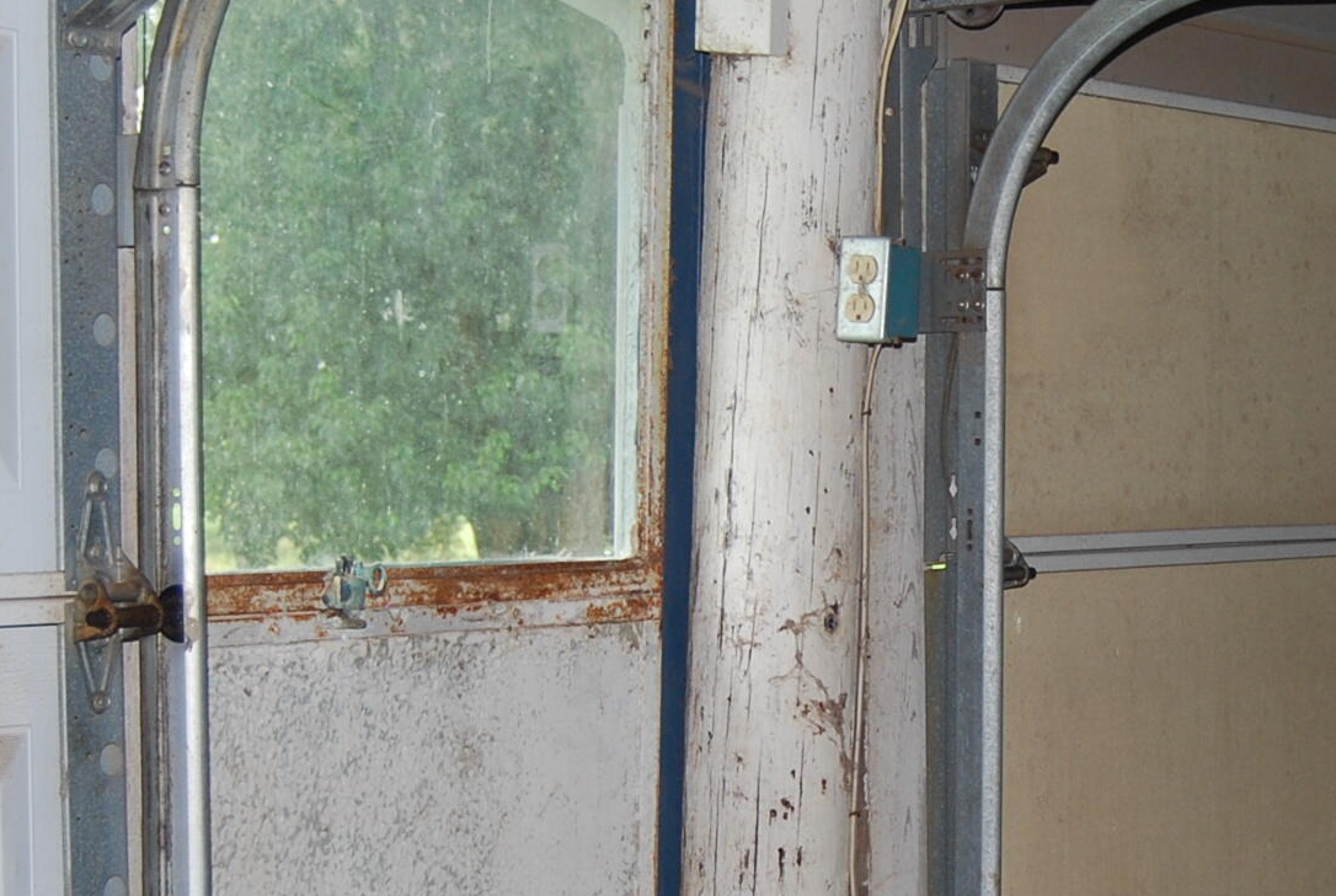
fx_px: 3867
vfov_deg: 13.2
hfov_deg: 19.5
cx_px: 971
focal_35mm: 104
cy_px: 701
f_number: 4.2
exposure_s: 1/60
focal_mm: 26
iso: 200
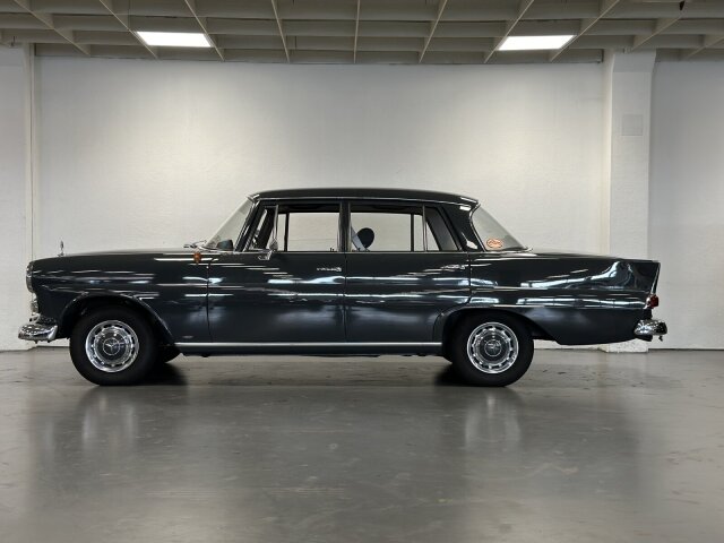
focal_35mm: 48
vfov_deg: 30.3
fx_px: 1004
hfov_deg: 39.7
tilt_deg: -1.2
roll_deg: +0.5
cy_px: 272
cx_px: 362
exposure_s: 1/90
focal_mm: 6.86
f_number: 1.78
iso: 125
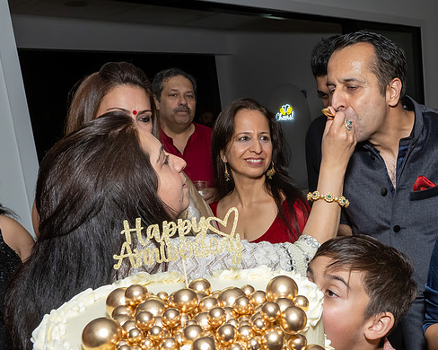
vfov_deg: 35.5
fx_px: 544
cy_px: 211
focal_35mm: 42
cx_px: 353
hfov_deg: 41.8
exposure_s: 1/250
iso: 1000
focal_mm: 18
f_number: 8
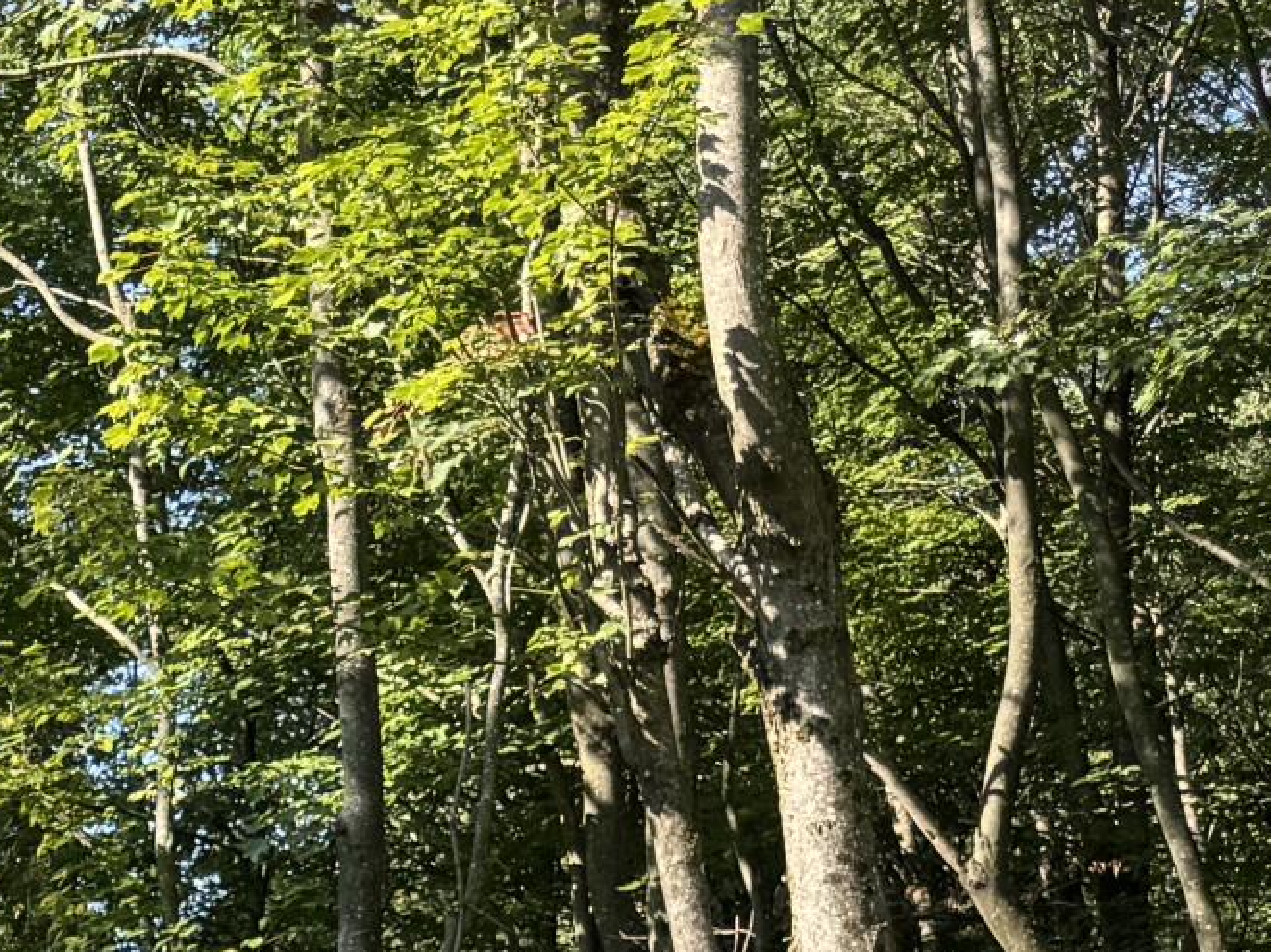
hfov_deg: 14.5
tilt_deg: +1.7
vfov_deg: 12.8
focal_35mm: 109
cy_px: 1467
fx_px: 4000
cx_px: -1388
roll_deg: +1.2
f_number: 1.78
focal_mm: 6.76
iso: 80
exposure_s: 1/966
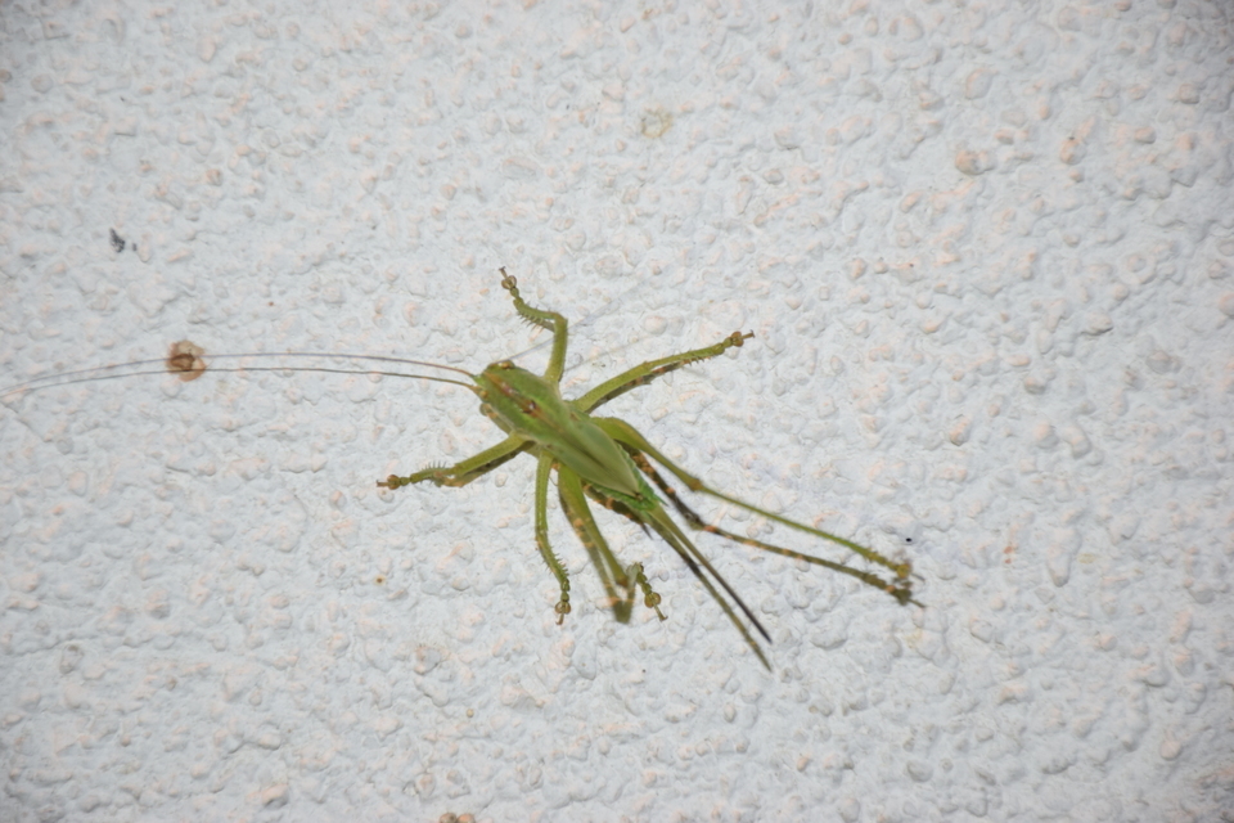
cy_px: 412
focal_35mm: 210
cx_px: 617
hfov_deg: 9.8
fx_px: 7198
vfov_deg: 6.5
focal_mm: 140
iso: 500
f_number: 5.6
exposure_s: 1/60
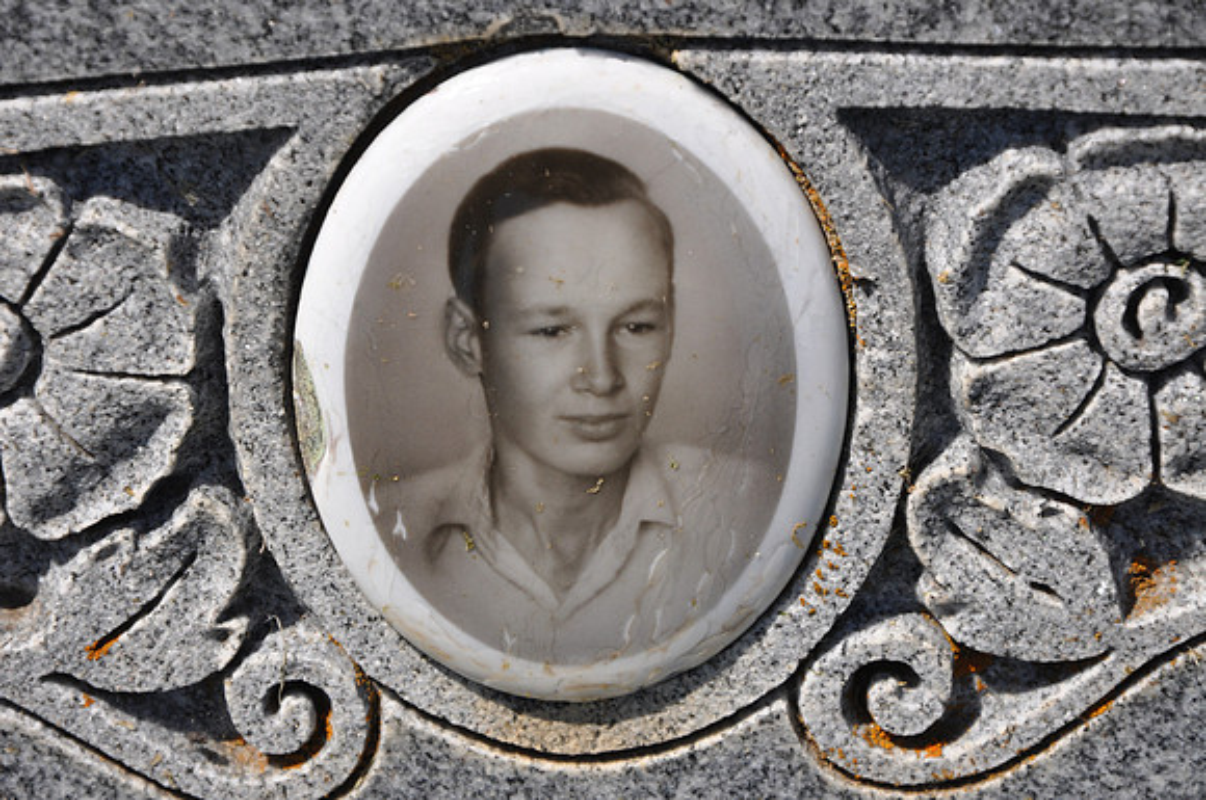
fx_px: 5269
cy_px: 400
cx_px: 603
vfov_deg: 8.7
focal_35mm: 158
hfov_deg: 13.1
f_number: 9
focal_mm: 105
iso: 200
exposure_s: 1/320
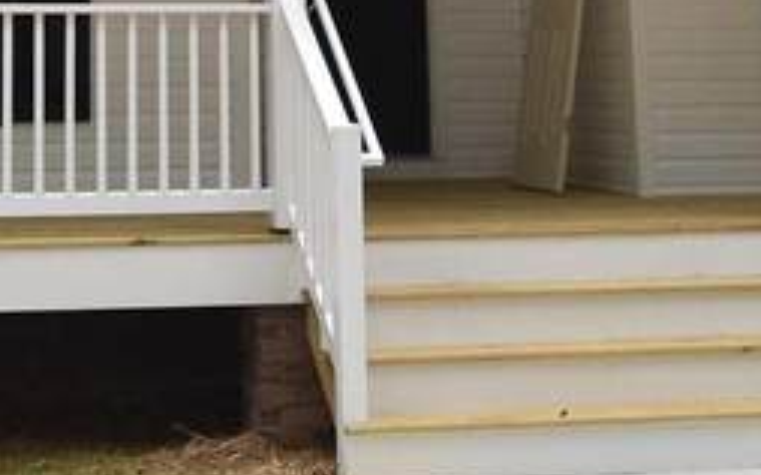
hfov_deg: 22.1
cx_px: 189
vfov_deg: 12.8
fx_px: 1928
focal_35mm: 93
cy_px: -370
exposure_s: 1/125
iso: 125
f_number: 5.6
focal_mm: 12
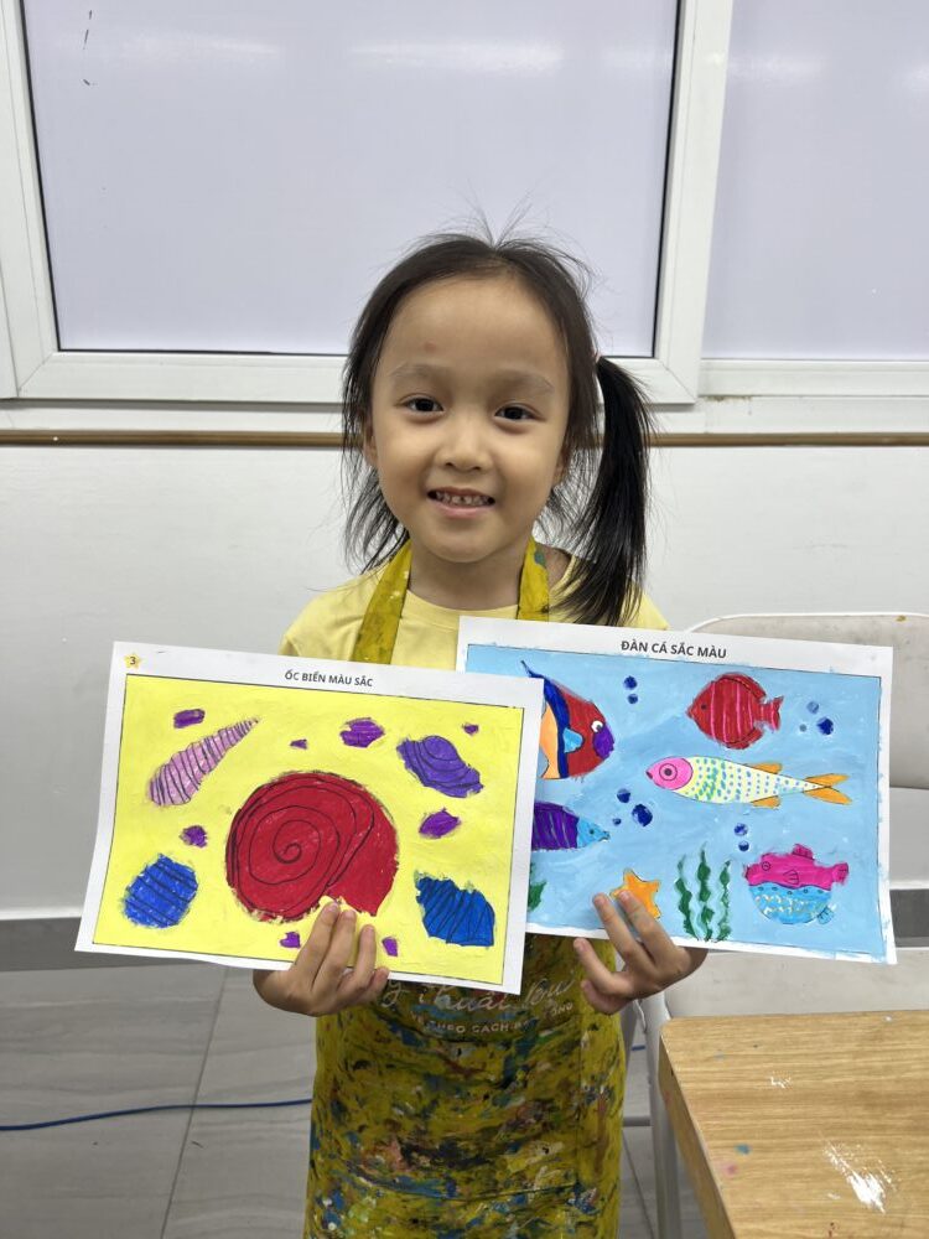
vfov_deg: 67.3
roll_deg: -0.2
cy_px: 620
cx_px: 464
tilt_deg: -17.4
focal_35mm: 26
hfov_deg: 53.1
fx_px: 930
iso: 32
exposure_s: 1/133
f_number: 1.5
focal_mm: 5.7
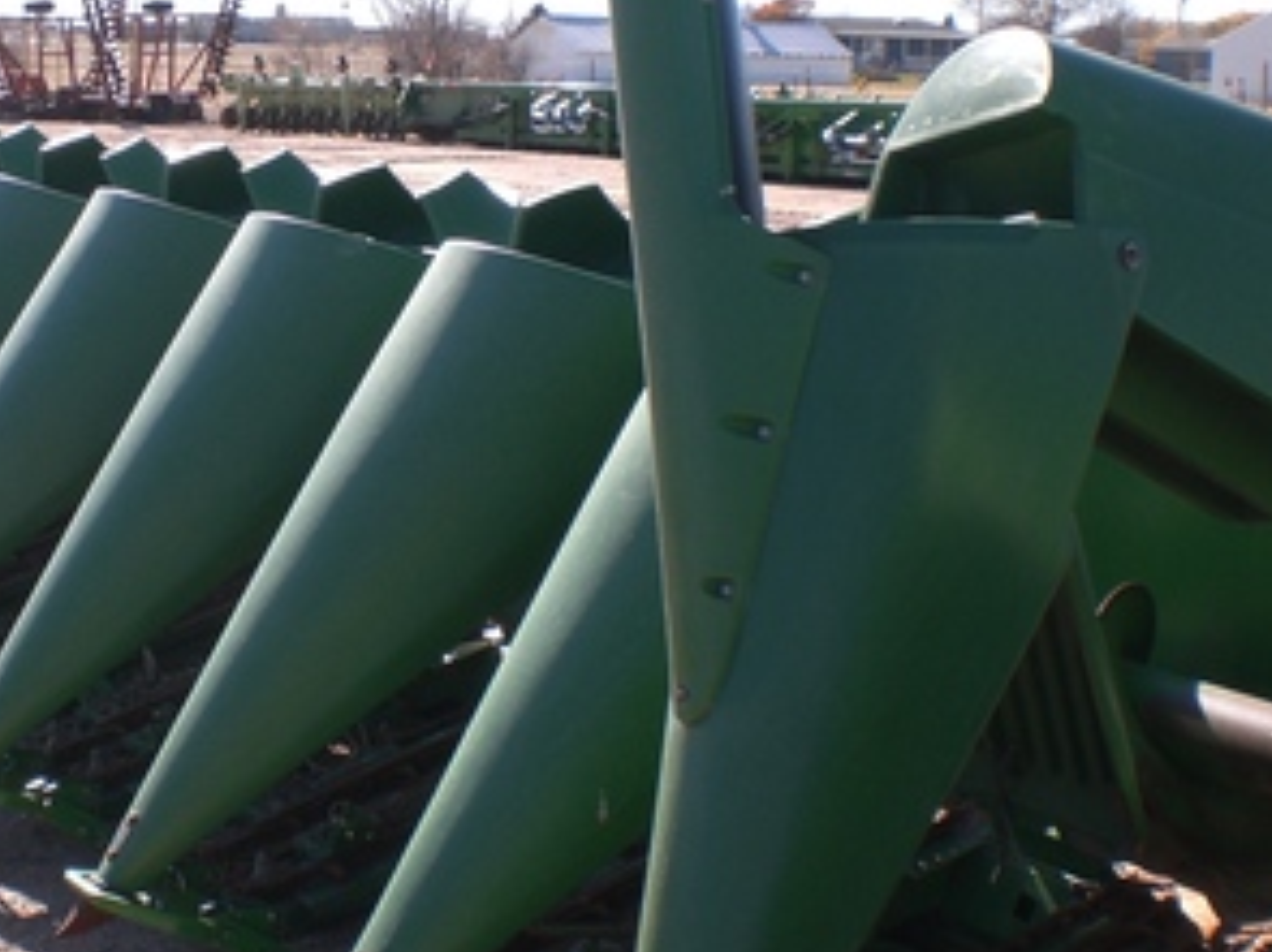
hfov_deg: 27.2
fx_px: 2571
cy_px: 426
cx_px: 250
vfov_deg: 21.0
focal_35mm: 70
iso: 50
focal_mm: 6.3
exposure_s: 1/250
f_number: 4.4
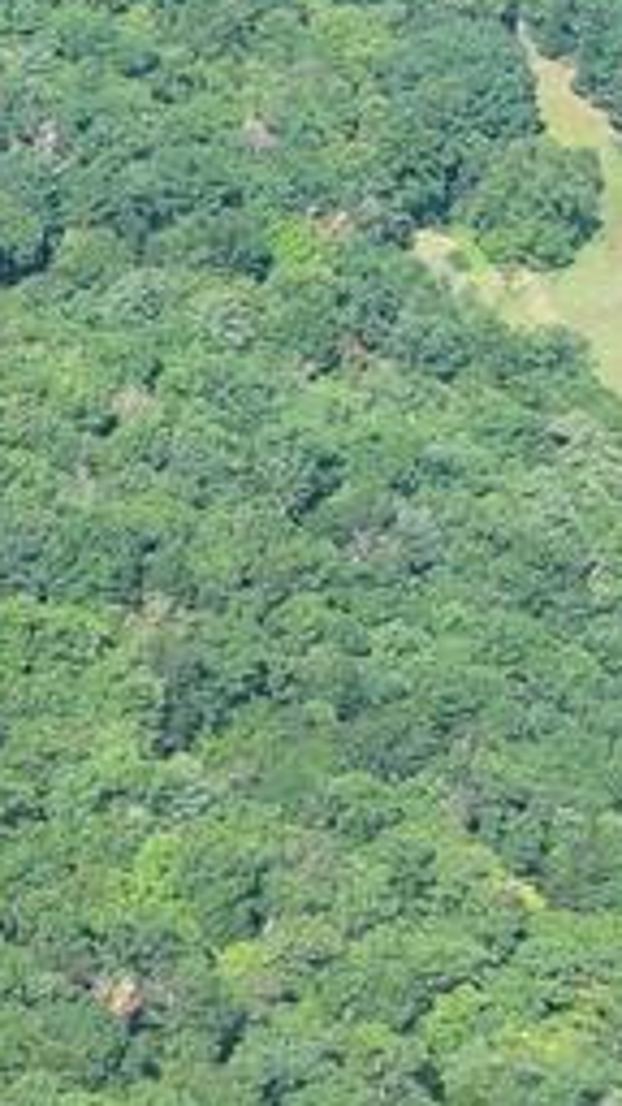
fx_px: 5014
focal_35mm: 171
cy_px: 354
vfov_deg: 12.6
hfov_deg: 6.4
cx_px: -1361
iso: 100
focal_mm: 10.57
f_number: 2.8
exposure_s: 1/418
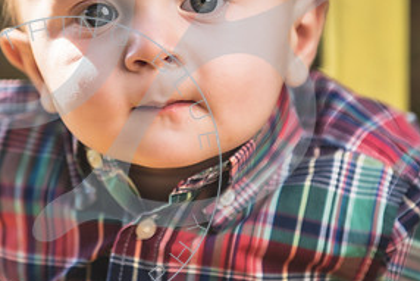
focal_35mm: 406
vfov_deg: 3.4
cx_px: 144
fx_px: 4739
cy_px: 43
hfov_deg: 5.1
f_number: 2.8
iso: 100
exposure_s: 1/250
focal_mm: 200
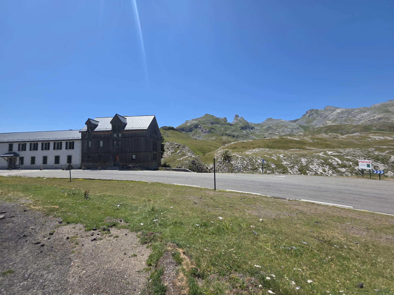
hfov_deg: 106.2
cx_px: 197
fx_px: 148
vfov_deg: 89.9
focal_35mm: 13
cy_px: 148
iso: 40
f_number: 1.9
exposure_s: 1/2222
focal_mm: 2.2
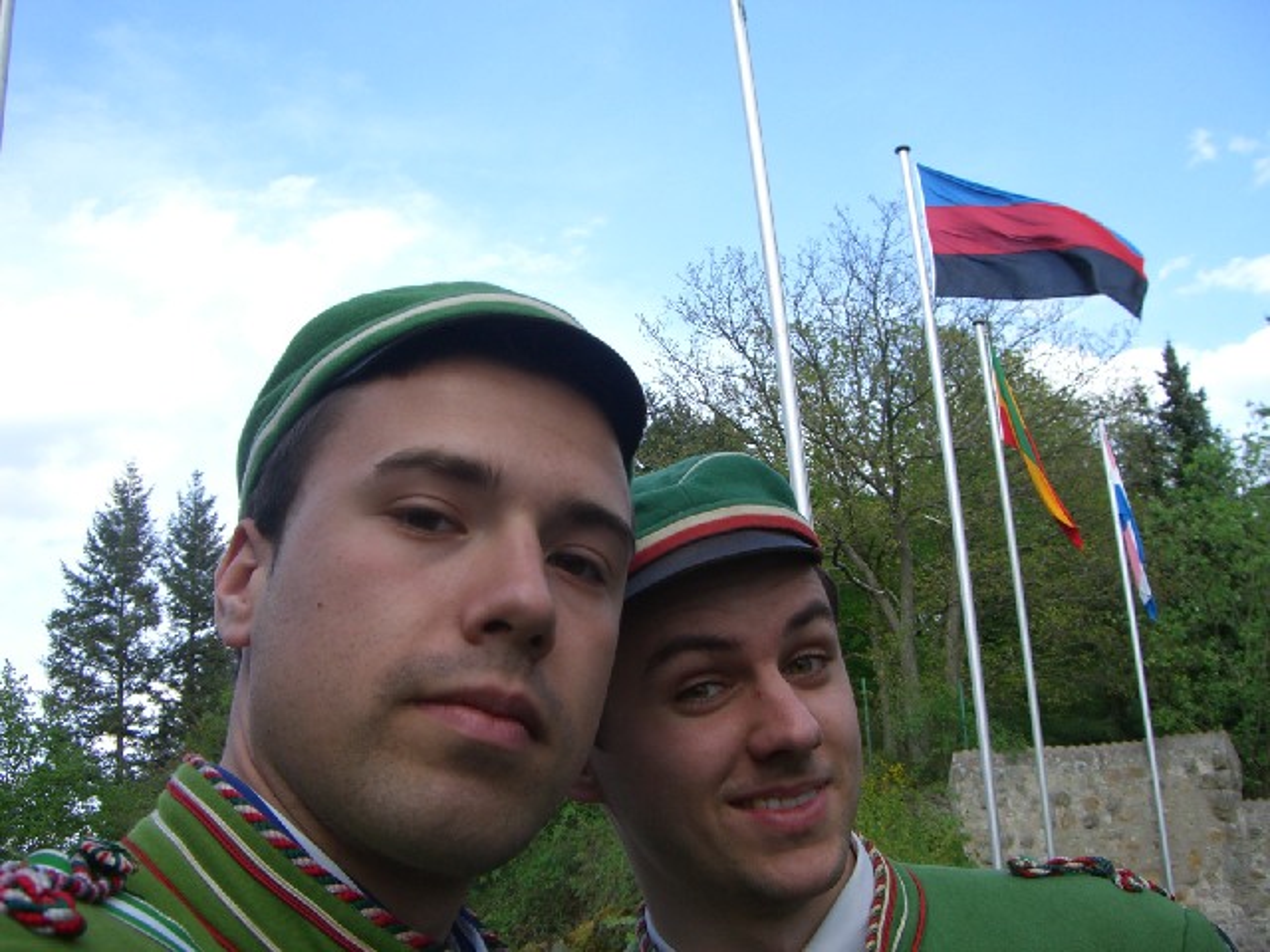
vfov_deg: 37.7
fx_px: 1394
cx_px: 635
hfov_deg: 49.0
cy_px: 476
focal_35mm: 38
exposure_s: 1/200
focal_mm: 6.2
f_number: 4.3
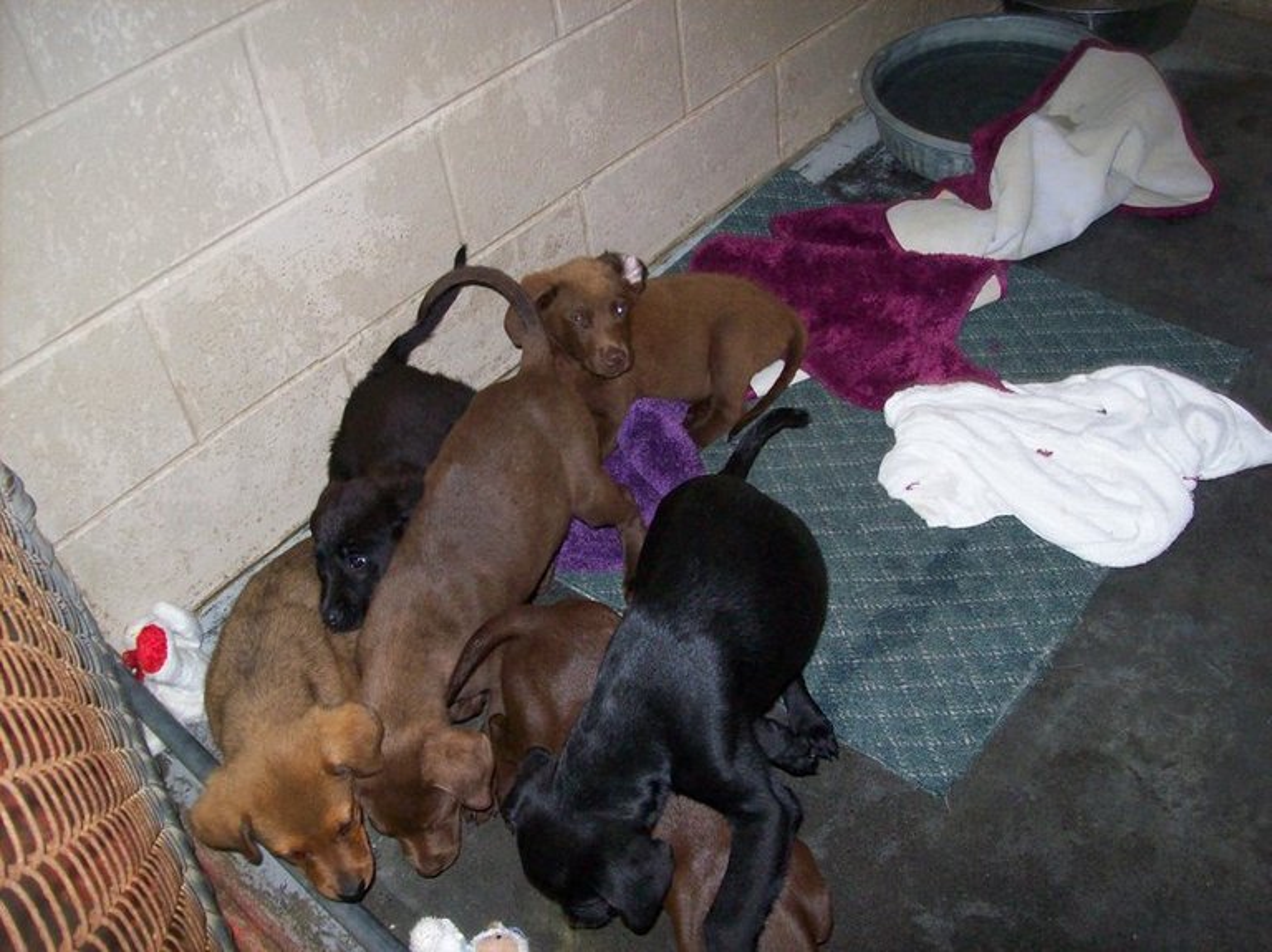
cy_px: 476
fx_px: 1322
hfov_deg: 51.4
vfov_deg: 39.6
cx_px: 636
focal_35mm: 36
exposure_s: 1/64
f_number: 2.7
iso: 200
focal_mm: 6
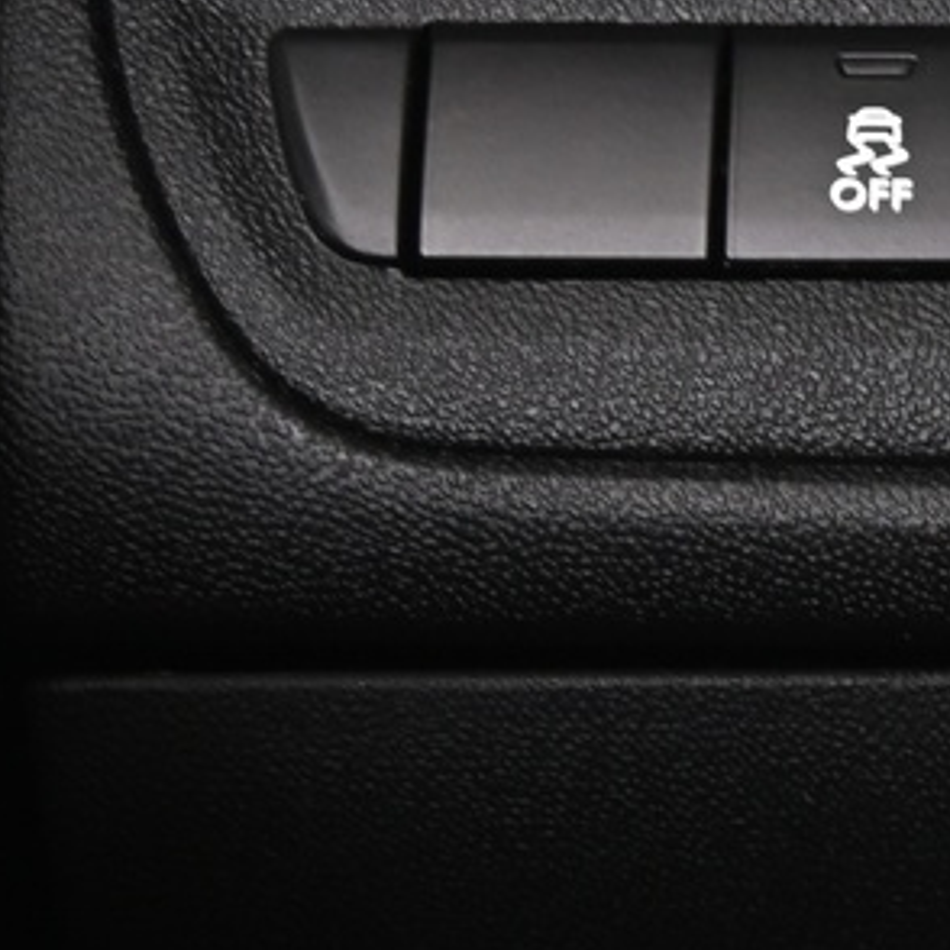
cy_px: 585
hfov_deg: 9.5
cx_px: 1493
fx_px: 5527
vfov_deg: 9.8
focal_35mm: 178
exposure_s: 1/5
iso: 1250
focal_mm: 38
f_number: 4
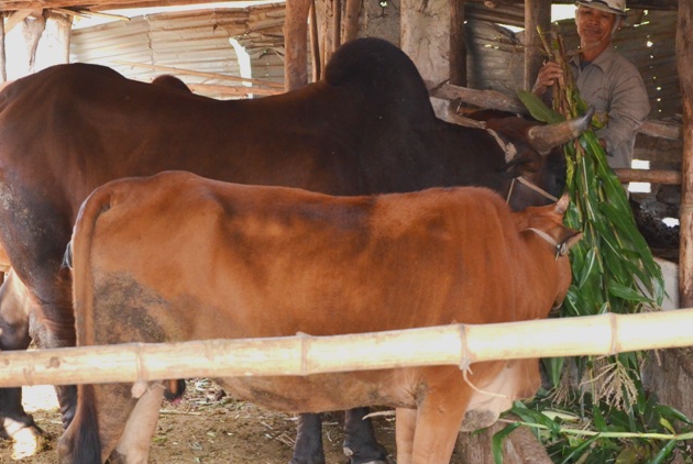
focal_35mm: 67
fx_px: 1284
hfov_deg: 30.1
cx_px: 402
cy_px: 204
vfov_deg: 20.5
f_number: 5.6
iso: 1600
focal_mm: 35
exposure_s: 1/250
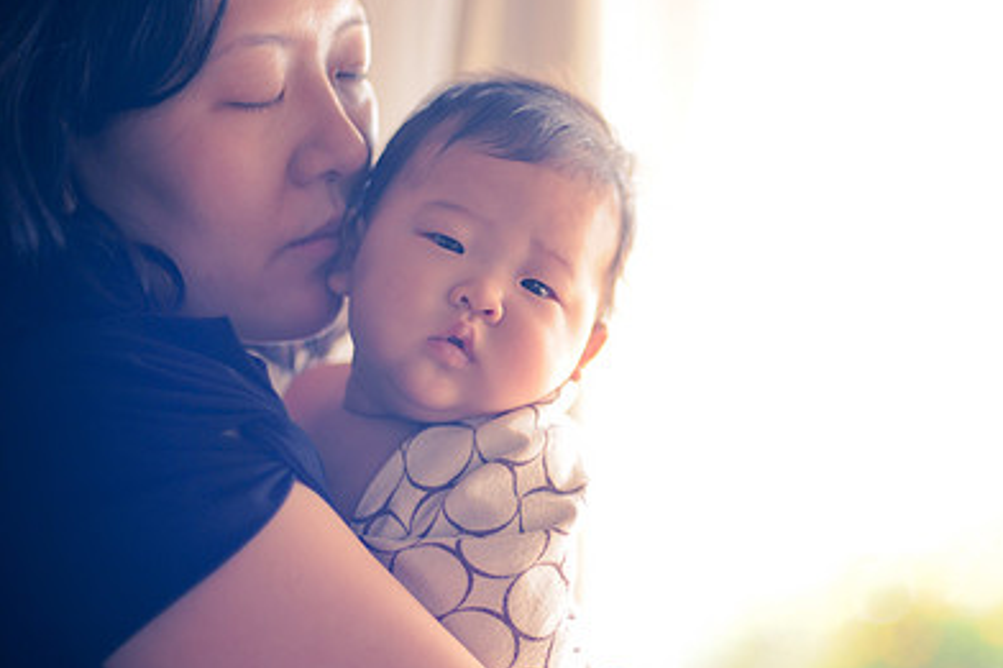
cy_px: 330
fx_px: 2061
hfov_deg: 27.3
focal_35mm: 74
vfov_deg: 18.4
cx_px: 617
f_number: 1.4
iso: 200
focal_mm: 50
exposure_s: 1/125
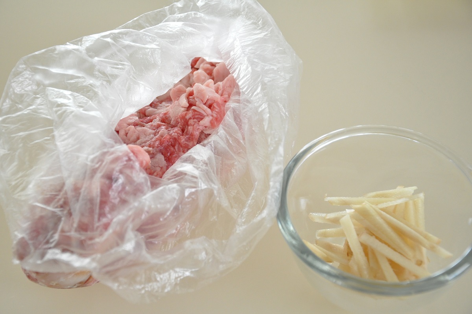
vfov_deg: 18.1
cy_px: 157
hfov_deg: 27.0
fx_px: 982
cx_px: 236
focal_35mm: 75
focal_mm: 50
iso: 1600
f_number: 5
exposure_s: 1/50
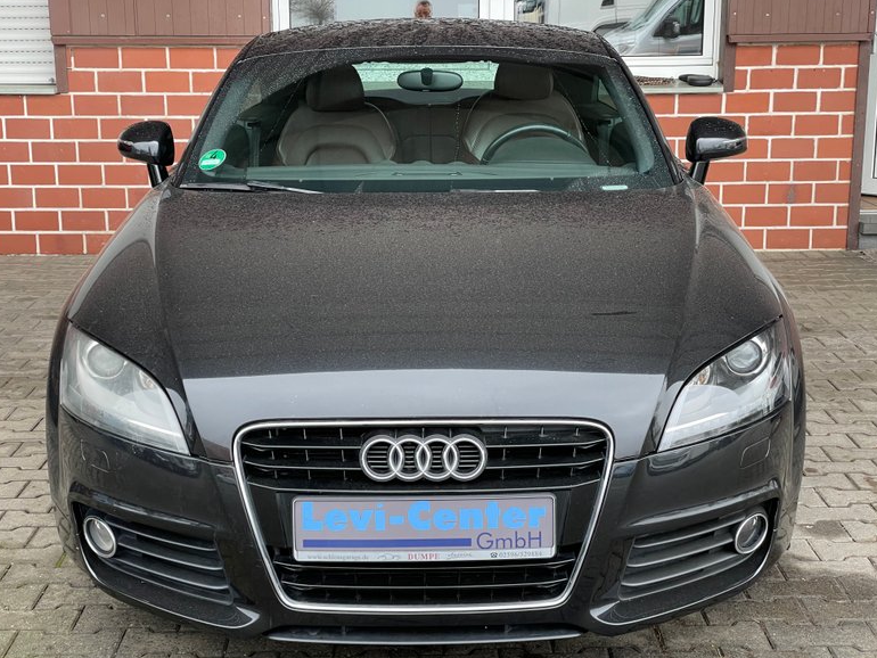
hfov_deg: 35.5
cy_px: 336
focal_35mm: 54
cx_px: 444
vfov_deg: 27.0
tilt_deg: -12.7
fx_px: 1369
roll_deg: +0.5
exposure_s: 1/99
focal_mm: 6
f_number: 2
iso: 100
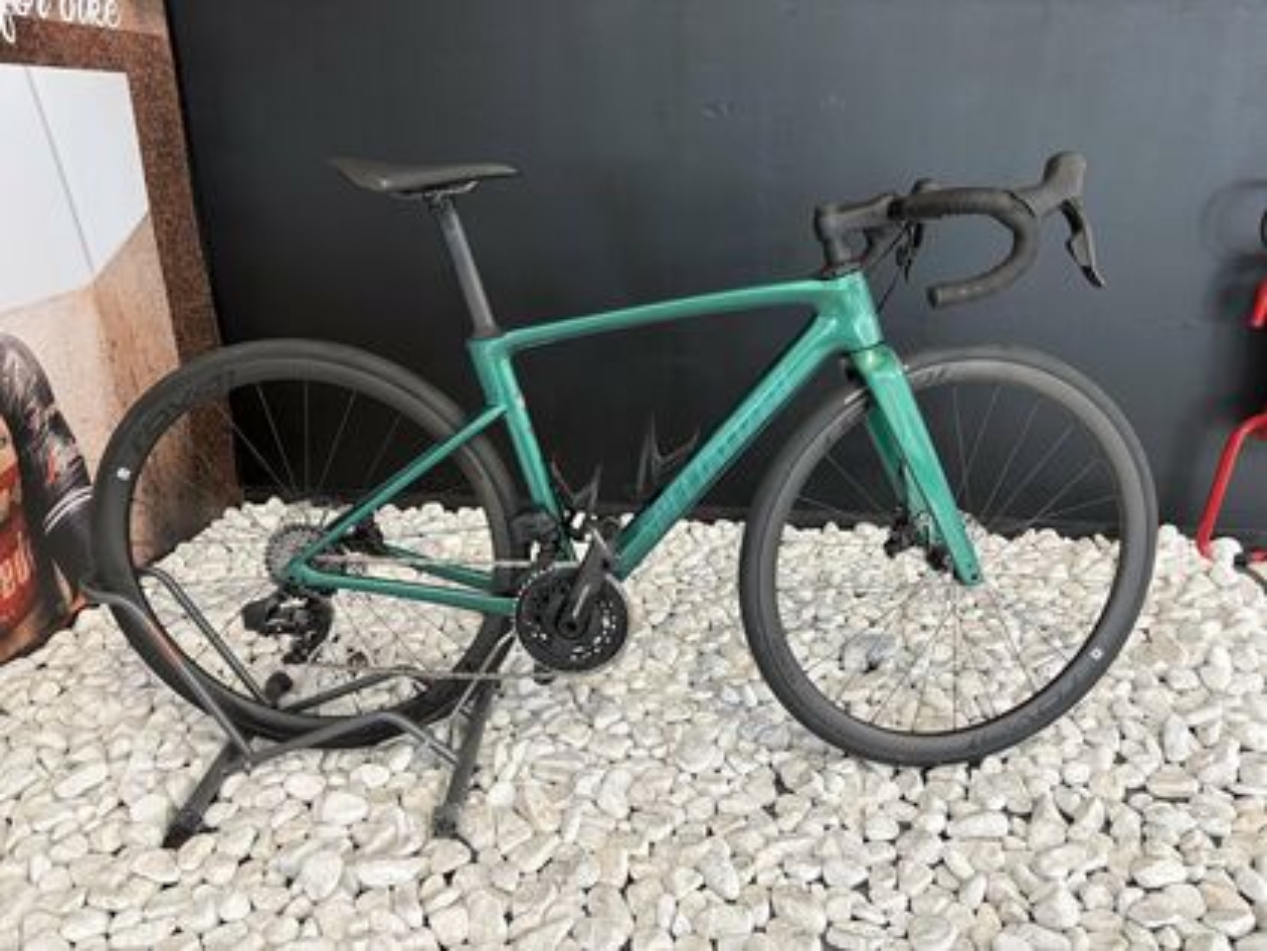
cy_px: 476
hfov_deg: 67.3
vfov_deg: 53.1
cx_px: 634
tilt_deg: -18.6
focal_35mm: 26
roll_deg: +1.5
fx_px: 952
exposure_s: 1/50
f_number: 1.6
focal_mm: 5.96
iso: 100
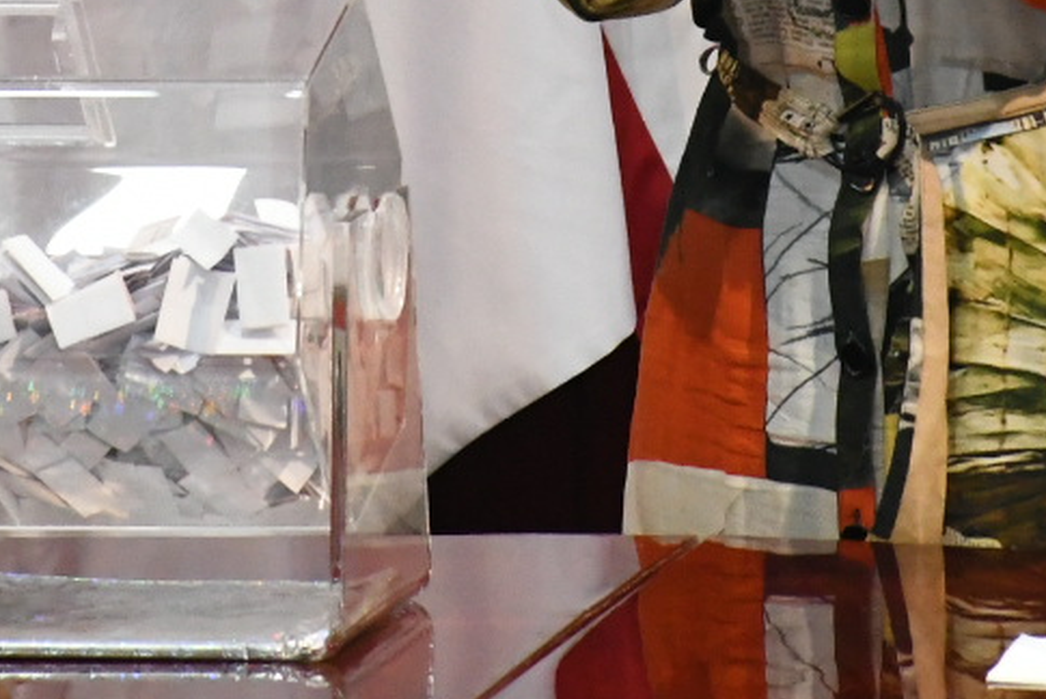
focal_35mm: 701
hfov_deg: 2.9
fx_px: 20379
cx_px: 349
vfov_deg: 2.0
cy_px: -328
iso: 4000
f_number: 6.3
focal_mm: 140
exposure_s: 1/125
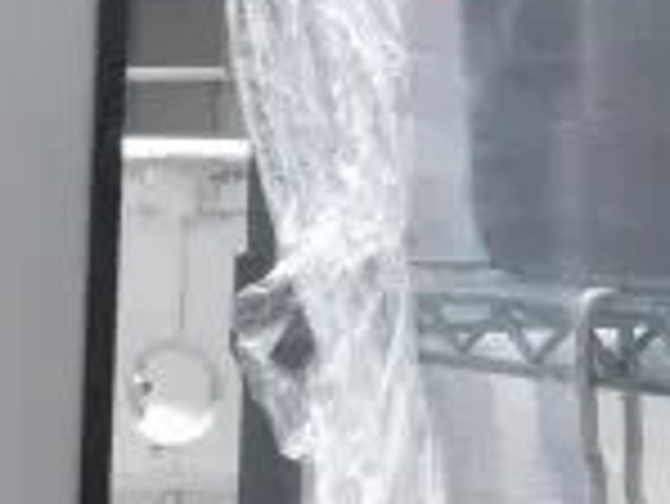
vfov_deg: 7.3
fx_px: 3894
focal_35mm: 201
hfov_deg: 9.3
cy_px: -124
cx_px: 1286
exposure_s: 1/1250
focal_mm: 34
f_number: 18
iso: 6400
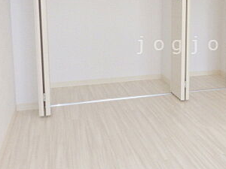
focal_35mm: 47
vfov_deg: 30.4
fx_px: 307
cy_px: 45
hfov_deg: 38.5
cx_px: 188
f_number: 3.1
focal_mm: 4
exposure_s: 1/45
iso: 160
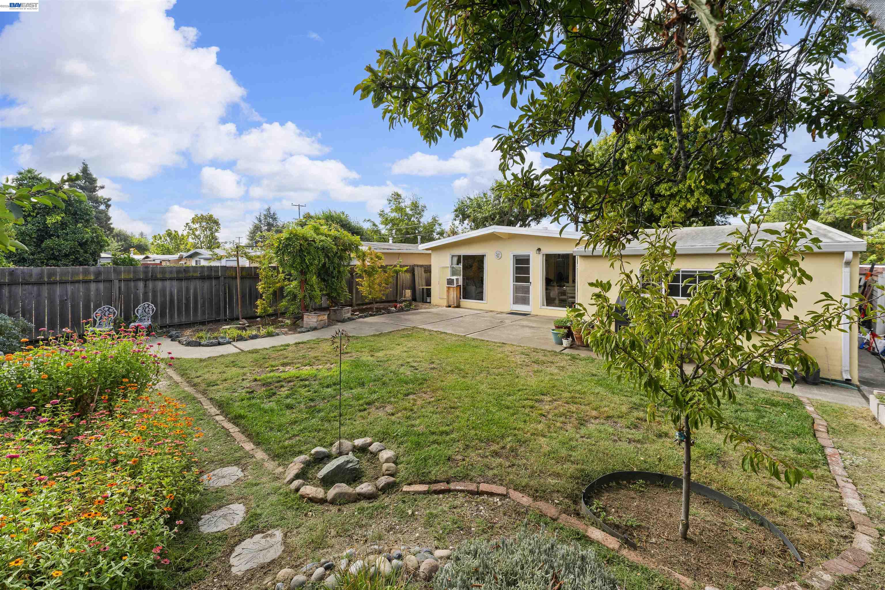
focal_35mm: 14
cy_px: 295
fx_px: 344
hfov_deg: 104.3
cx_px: 442
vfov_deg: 81.2
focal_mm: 14
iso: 100
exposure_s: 1/200
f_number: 7.1
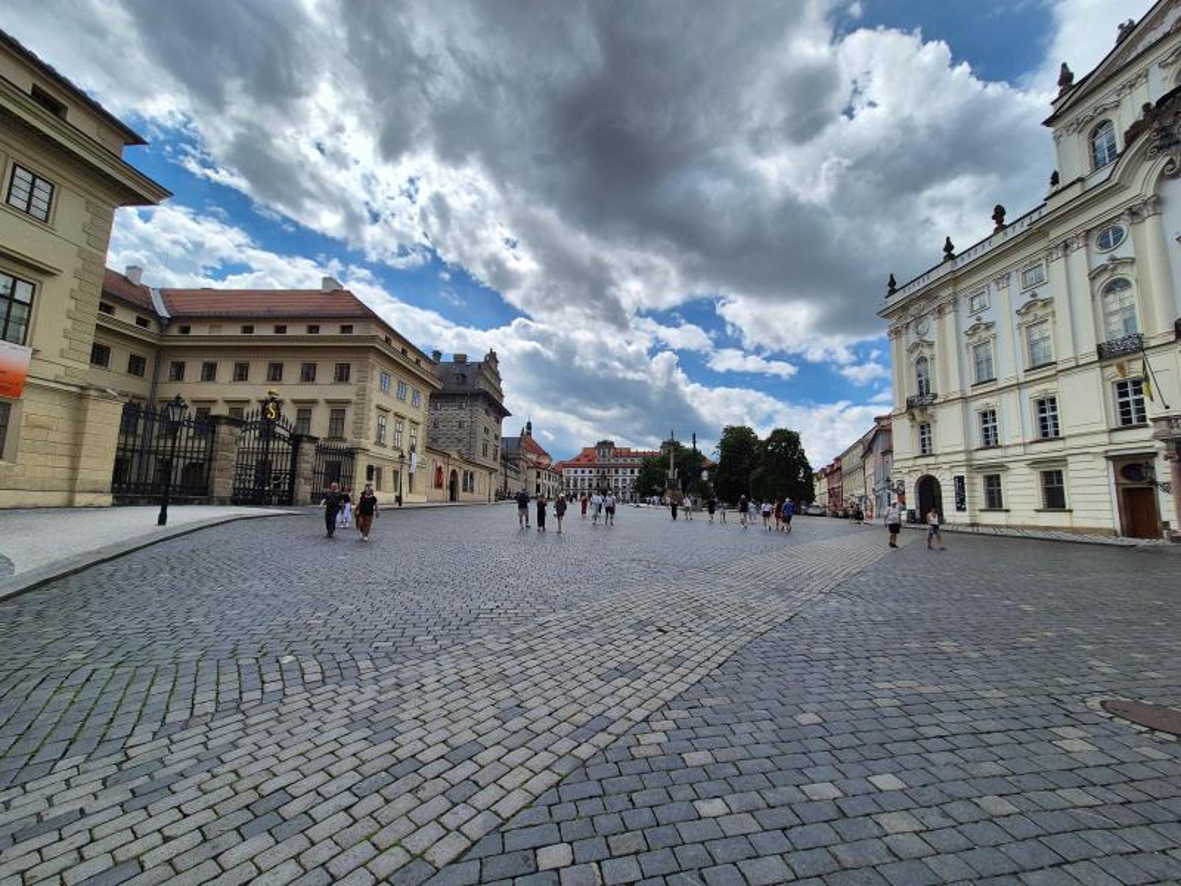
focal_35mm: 13
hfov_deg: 106.2
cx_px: 590
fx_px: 444
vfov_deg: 89.9
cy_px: 443
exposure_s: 1/3800
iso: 50
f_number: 2.2
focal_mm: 2.2
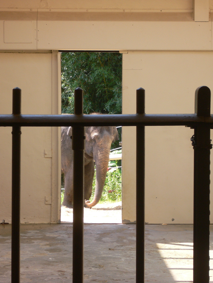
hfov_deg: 14.1
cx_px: 106
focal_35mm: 105
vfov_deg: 18.7
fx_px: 861
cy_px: 142
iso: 100
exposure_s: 1/60
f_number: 5
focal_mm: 17.4
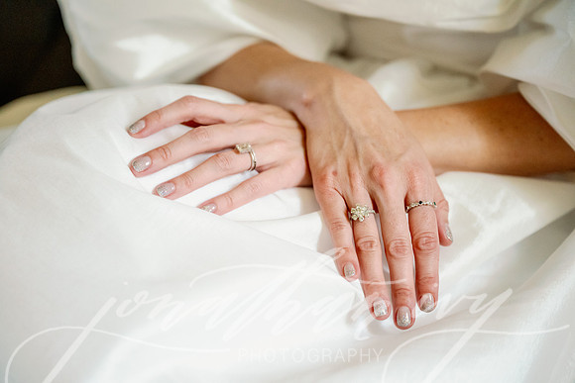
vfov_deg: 19.5
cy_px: 192
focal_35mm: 70
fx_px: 1118
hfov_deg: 28.8
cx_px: 288
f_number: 2.8
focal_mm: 70
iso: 4000
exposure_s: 1/200
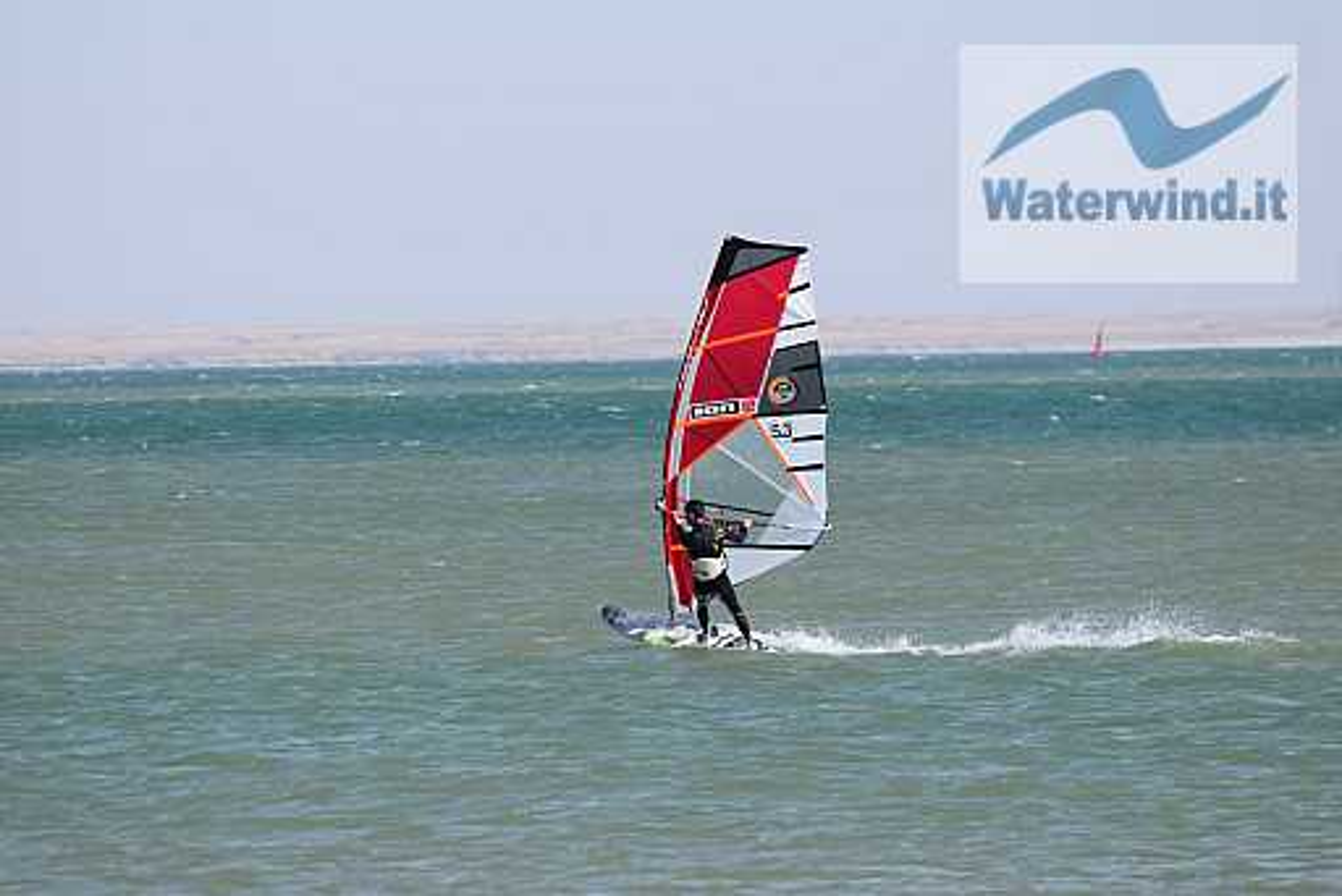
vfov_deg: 3.1
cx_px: 671
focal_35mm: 450
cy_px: 448
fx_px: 16784
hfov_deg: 4.6
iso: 200
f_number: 7.1
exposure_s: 1/800
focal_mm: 300
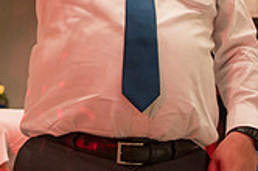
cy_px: -64
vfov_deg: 15.3
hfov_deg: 24.1
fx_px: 601
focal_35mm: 84
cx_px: 84
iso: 3200
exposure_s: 1/100
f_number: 2.8
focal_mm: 24
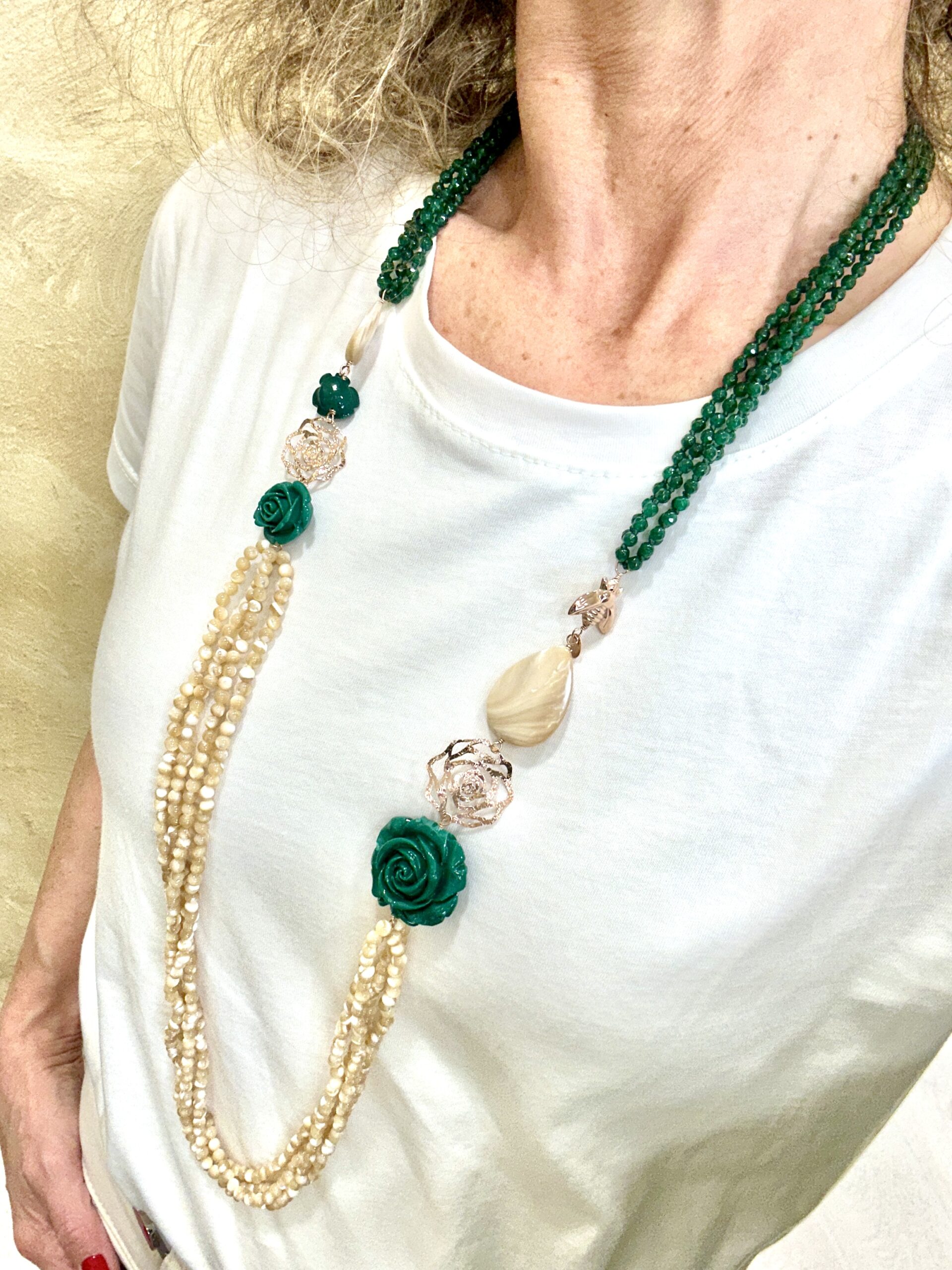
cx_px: 476
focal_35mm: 30
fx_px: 1100
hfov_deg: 46.8
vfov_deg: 60.0
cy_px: 635
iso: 32
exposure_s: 1/100
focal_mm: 2.69
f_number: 1.9
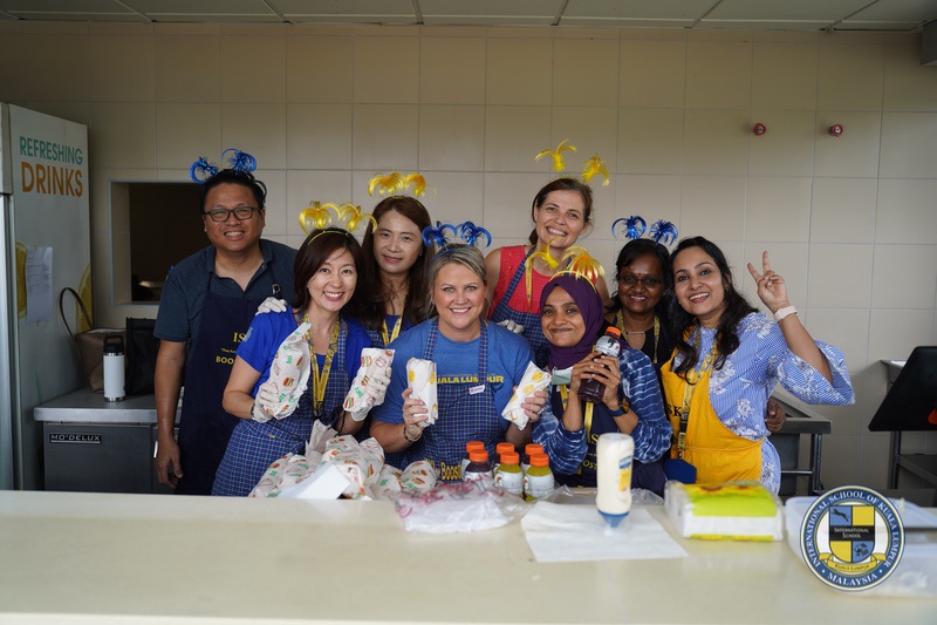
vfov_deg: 43.6
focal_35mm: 30
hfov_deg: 61.9
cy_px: 312
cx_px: 468
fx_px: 781
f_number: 2.8
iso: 125
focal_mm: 30
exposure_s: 1/200
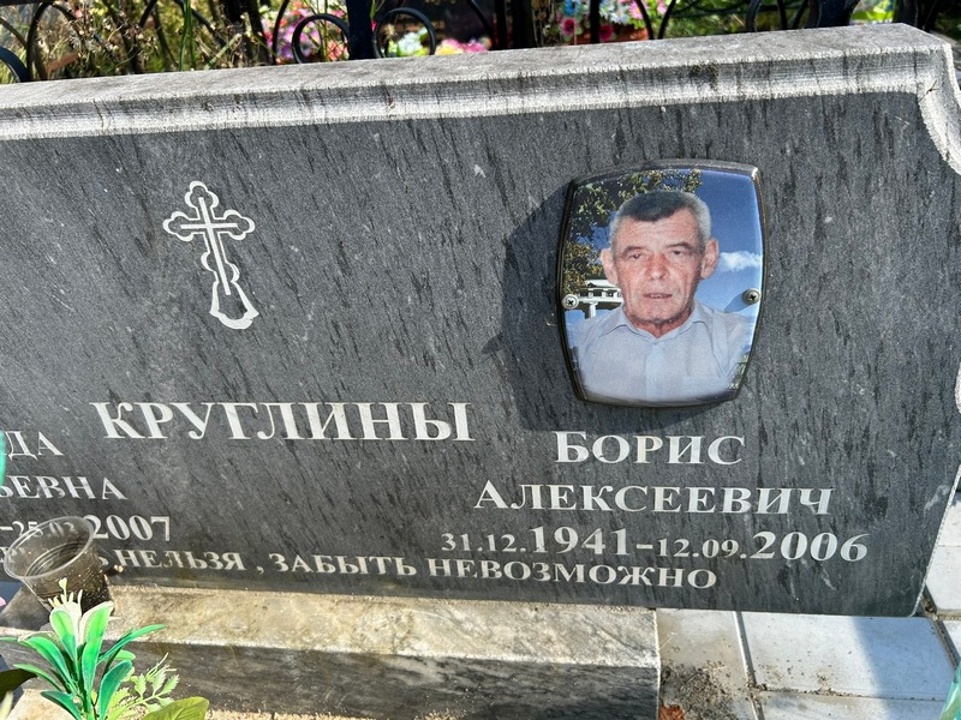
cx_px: 480
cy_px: 360
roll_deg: +5.3
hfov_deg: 67.3
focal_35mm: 26
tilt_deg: -32.5
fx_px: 722
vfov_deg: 53.1
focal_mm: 5.7
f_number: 1.5
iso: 50
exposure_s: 1/1038
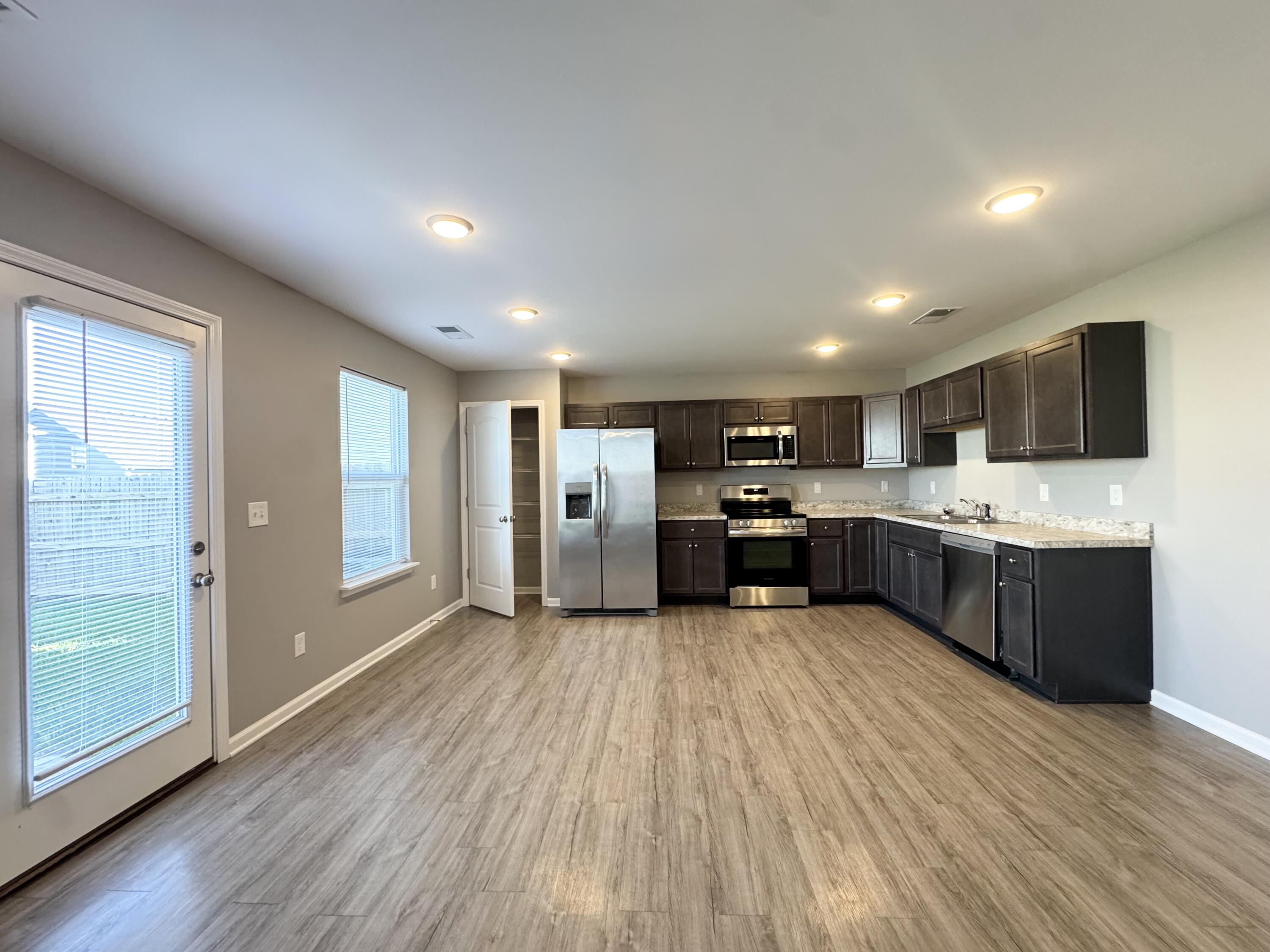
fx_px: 514
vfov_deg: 85.7
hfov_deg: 102.1
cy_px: 476
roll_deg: +1.1
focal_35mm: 14
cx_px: 635
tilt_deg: -1.8
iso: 250
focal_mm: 2.22
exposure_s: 1/120
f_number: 2.2
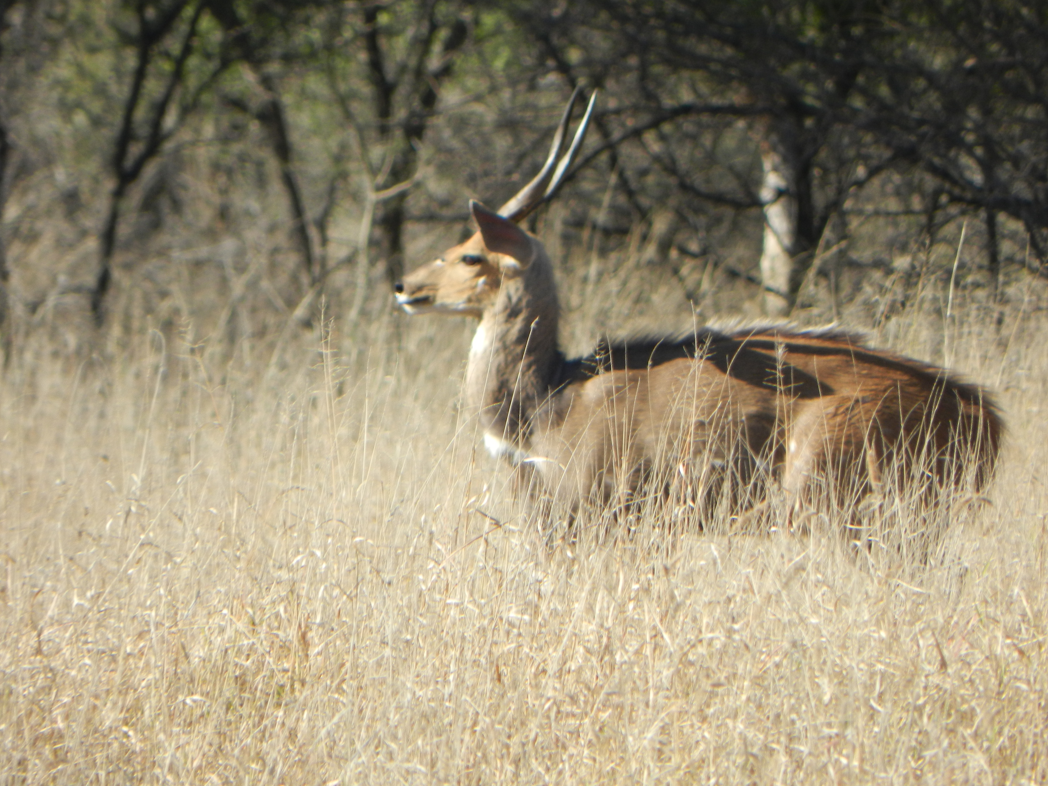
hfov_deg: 2.4
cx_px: 523
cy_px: 395
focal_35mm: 815
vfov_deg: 1.8
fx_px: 24676
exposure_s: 1/320
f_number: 5.7
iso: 160
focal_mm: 144
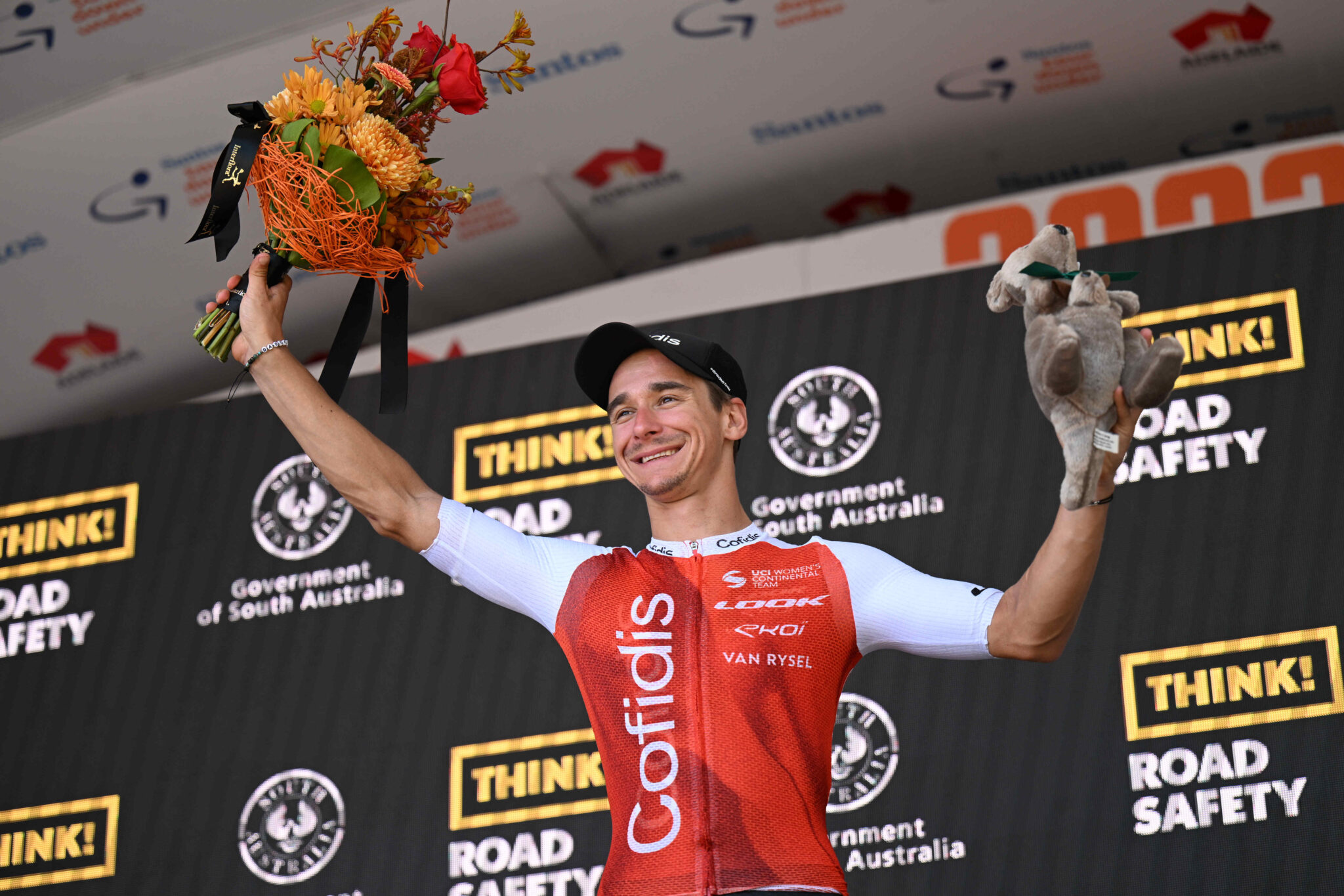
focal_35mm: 83
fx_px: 3098
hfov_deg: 24.5
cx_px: 672
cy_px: 448
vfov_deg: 16.5
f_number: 2.8
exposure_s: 1/1000
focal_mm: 83
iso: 450
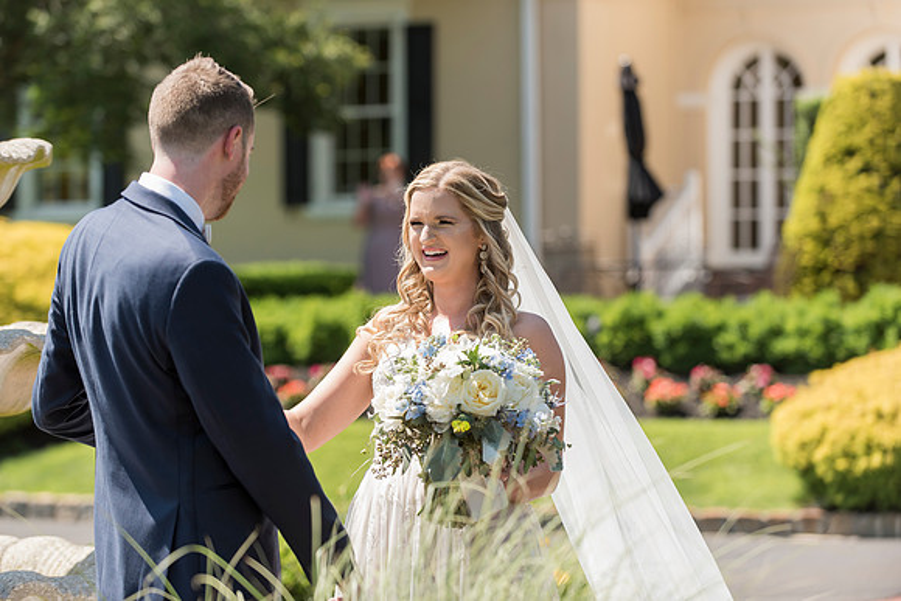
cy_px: 300
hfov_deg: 16.4
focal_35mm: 125
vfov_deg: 11.0
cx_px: 450
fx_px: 3129
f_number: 3.5
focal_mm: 125
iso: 200
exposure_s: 1/1250
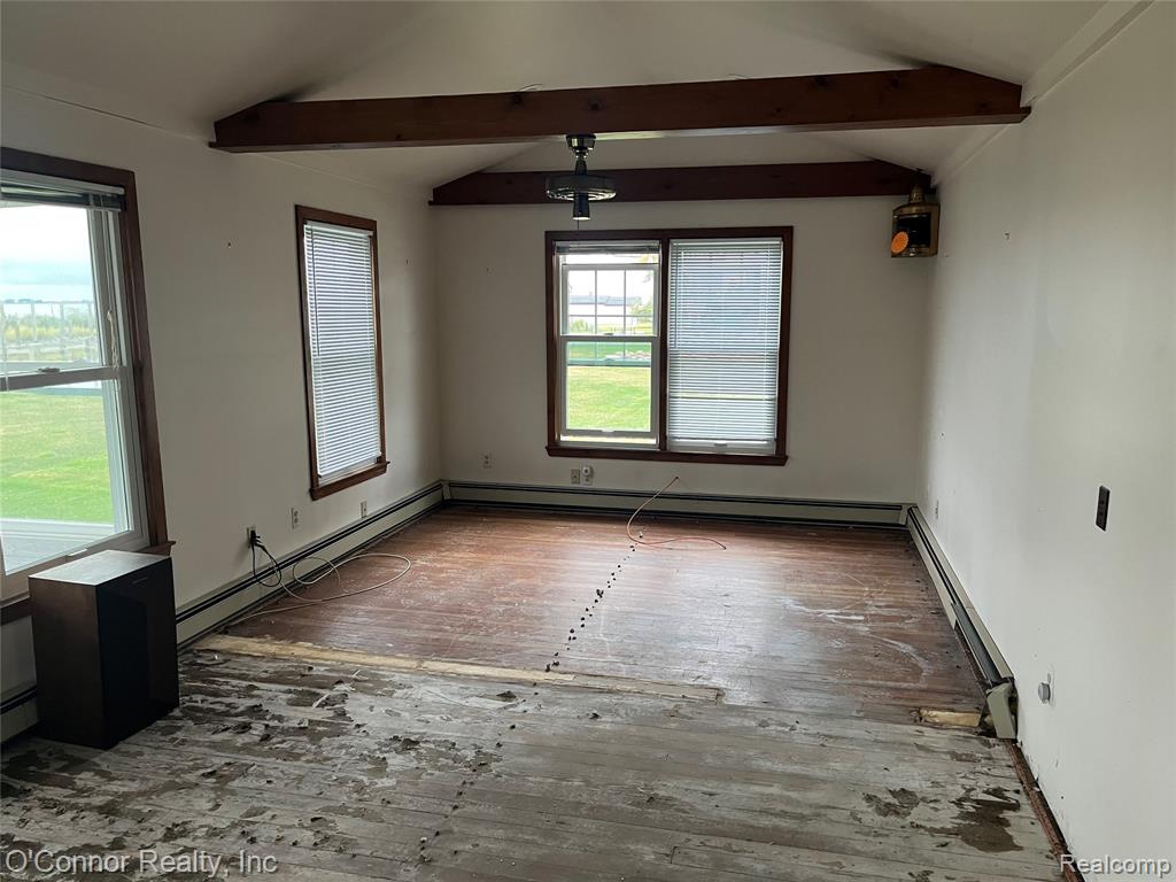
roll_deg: +0.3
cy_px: 441
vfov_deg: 53.1
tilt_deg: -11.5
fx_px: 883
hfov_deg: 67.3
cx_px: 588
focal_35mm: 26
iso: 160
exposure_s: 1/60
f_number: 1.6
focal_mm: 5.1
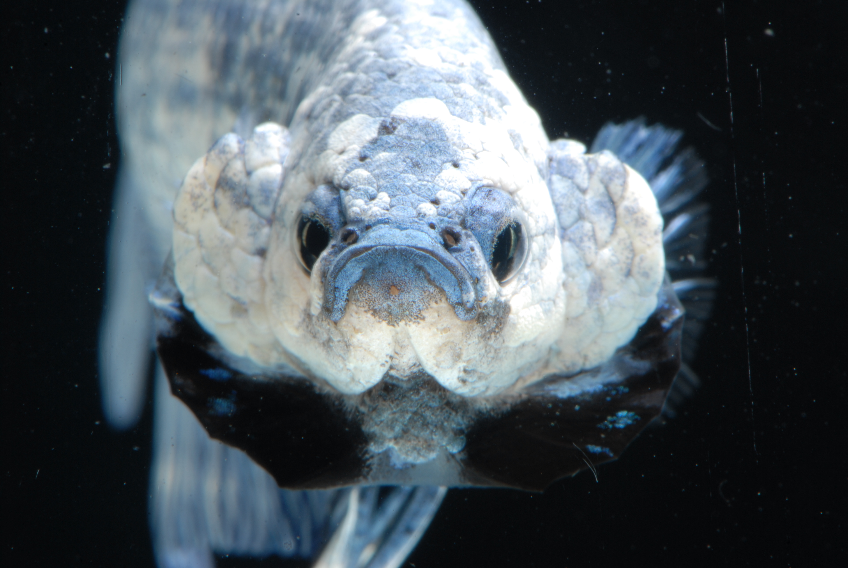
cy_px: 284
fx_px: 3714
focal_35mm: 158
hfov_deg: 13.0
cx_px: 424
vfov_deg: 8.7
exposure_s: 1/60
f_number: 40
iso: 100
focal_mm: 105
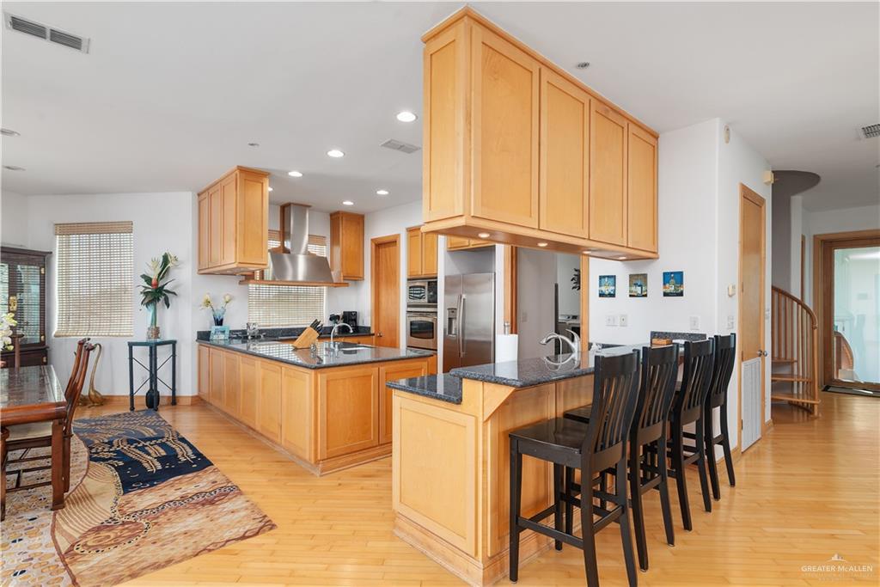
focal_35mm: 18
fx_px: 440
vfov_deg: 67.4
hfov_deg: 90.0
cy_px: 294
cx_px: 440
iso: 160
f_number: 9
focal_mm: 18
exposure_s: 1/5
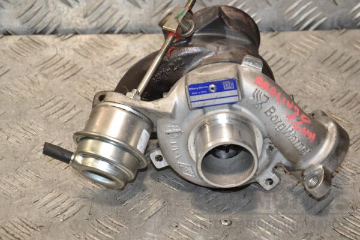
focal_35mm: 112
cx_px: 180
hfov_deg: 18.2
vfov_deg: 12.2
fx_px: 1125
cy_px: 120
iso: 800
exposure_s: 1/200
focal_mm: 75
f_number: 7.1
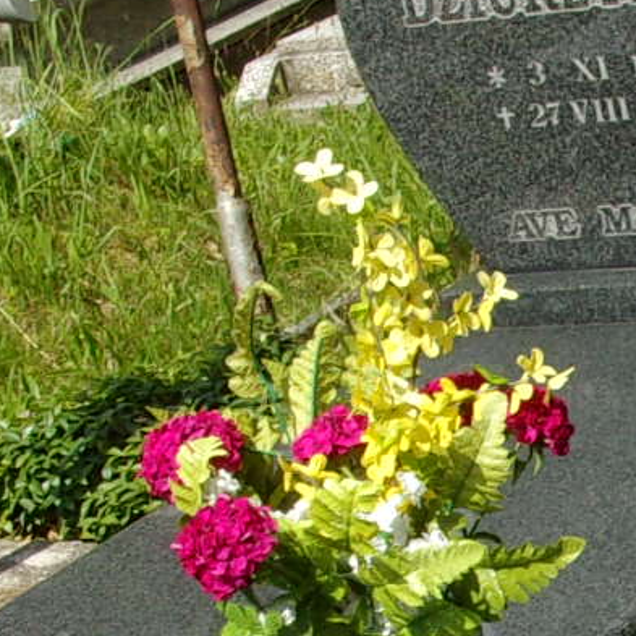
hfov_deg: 12.7
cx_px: 1024
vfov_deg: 13.3
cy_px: 688
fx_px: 2681
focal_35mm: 129
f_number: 10.8
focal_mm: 5.1
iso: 80
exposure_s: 1/85
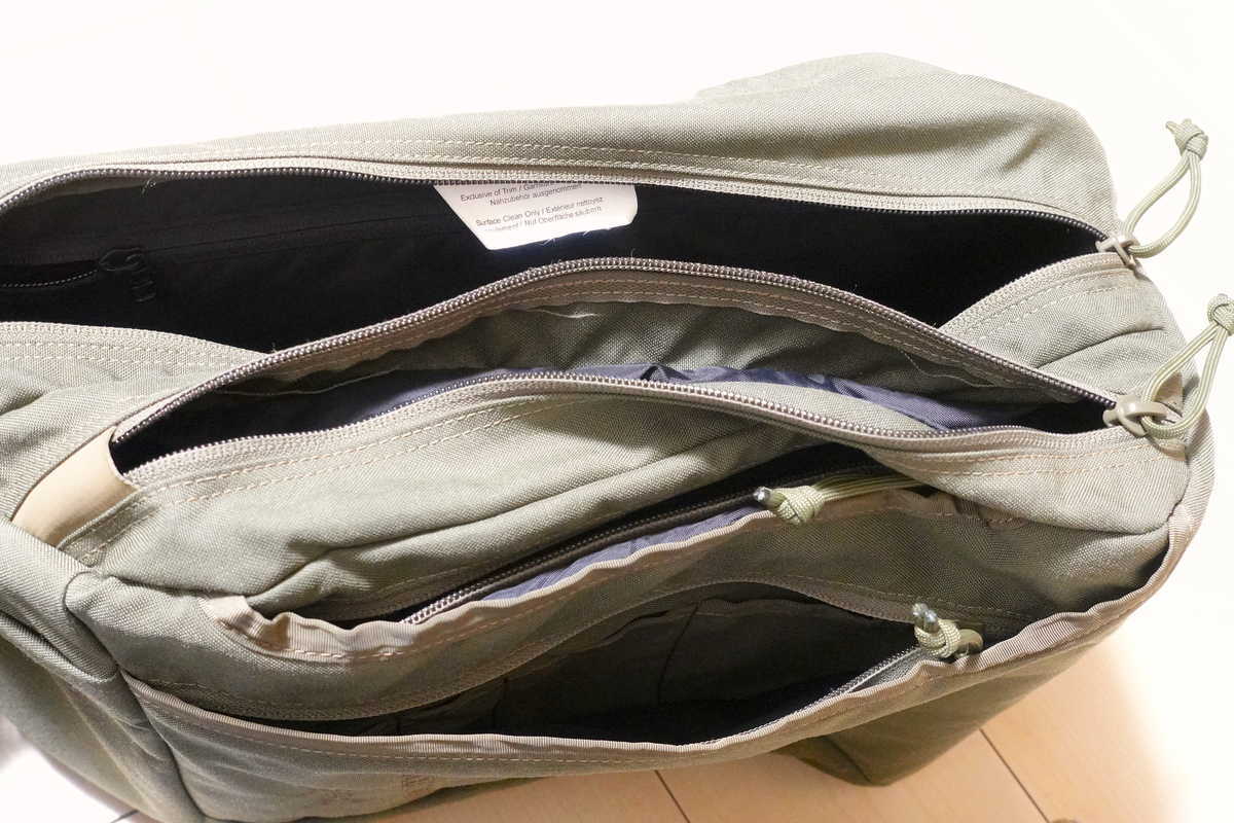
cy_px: 412
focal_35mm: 41
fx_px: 1405
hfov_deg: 47.4
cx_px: 617
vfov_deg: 32.6
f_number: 4
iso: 5000
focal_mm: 15.1
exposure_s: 1/30
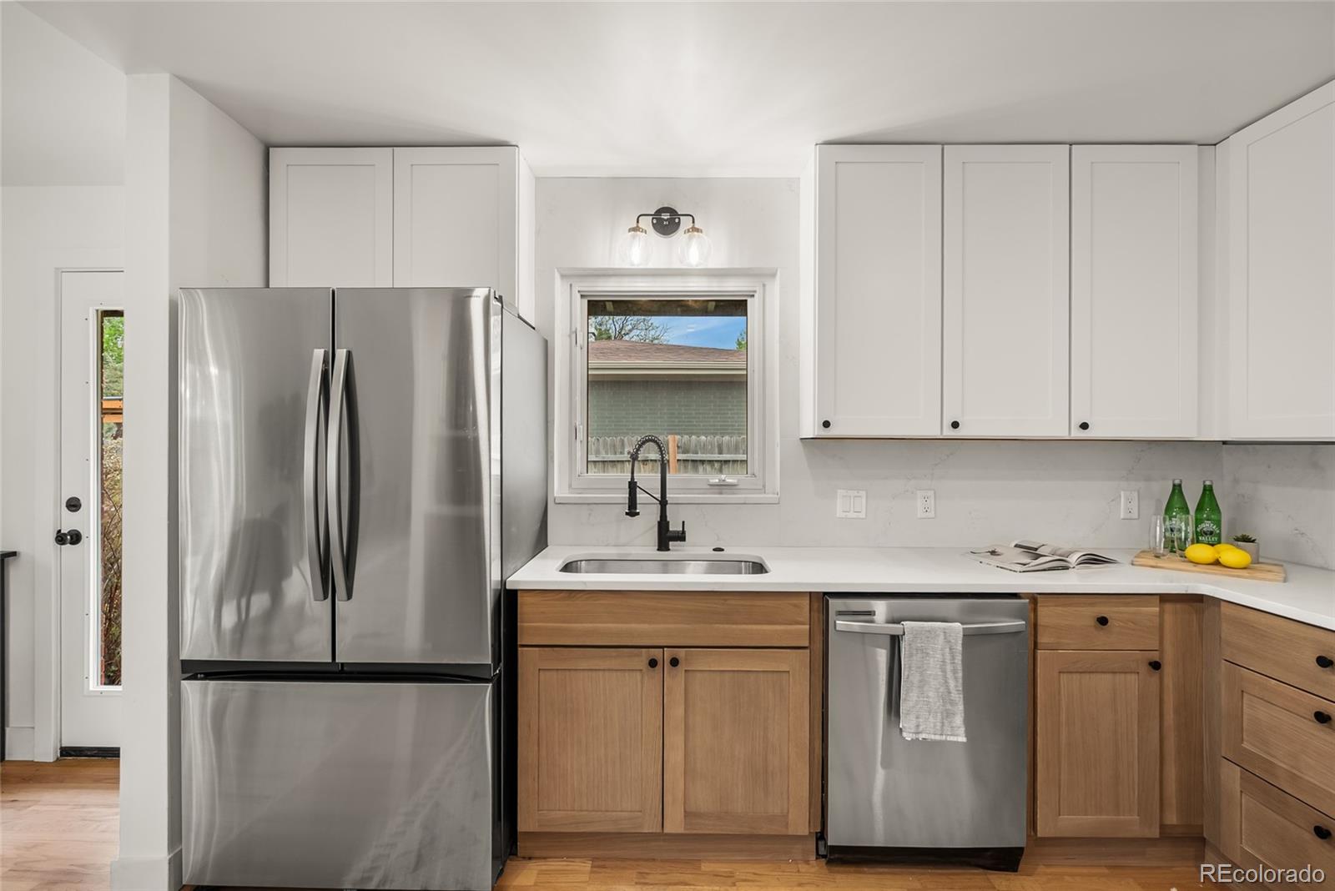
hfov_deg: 95.0
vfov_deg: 72.1
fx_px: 612
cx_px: 668
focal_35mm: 16
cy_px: 446
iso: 200
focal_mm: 16.5
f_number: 8
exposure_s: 1/2
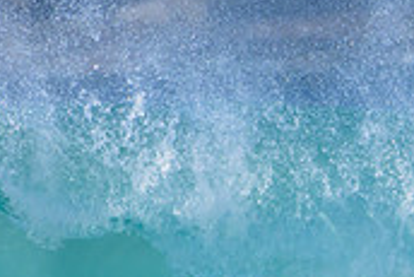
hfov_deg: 0.6
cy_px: 413
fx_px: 38729
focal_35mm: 3365
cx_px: 397
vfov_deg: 0.4
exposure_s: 1/2000
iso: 1400
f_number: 11
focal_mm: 1000
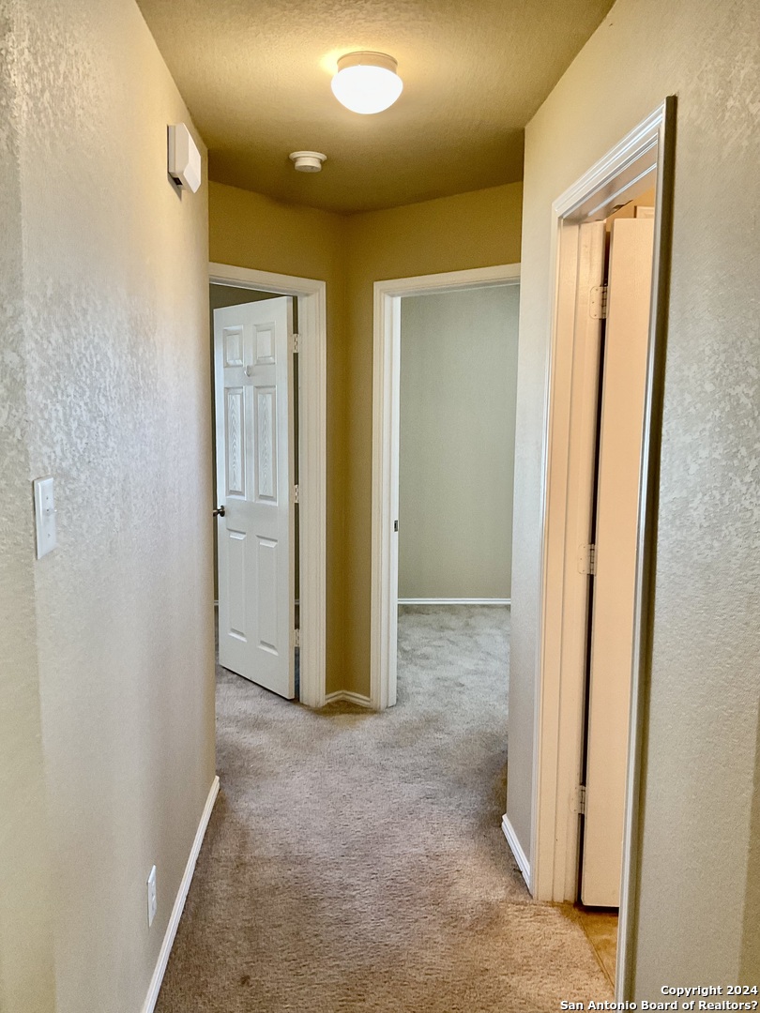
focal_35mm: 29
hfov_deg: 48.2
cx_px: 380
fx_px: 849
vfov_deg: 61.7
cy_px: 506
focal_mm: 3
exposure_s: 1/60
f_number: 1.8
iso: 125
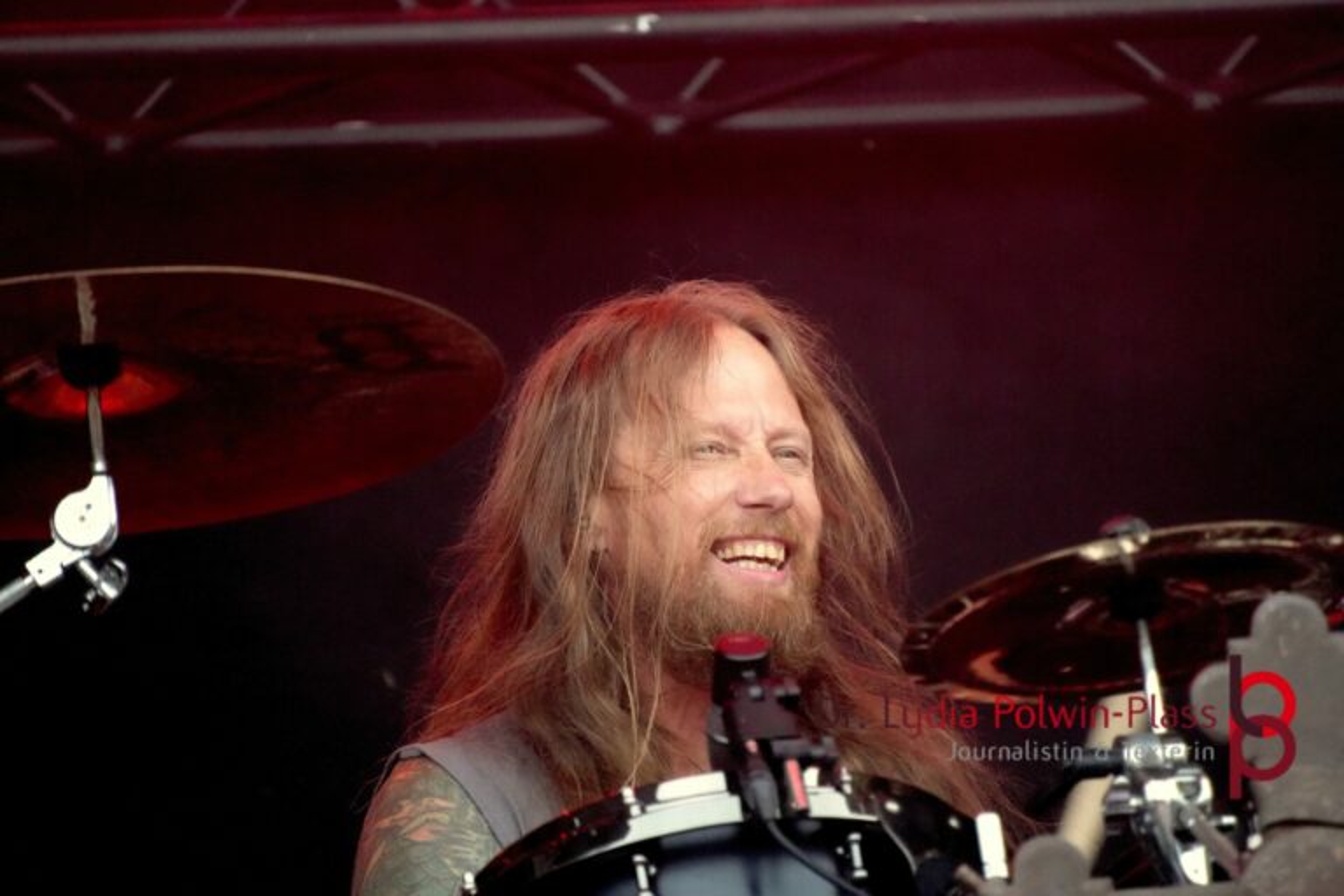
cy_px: 448
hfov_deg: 4.6
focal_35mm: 450
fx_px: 16799
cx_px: 672
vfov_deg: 3.1
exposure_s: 1/500
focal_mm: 300
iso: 5000
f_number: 6.3
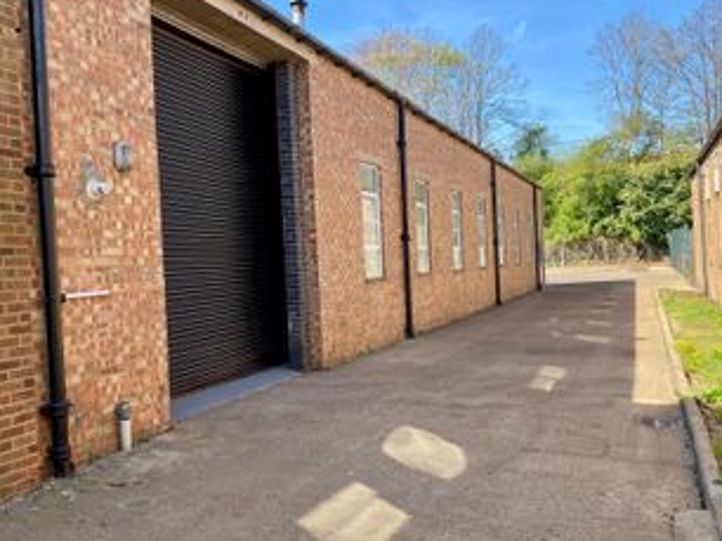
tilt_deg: -1.1
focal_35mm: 34
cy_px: 281
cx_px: 319
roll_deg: +2.8
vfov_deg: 41.7
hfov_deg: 53.9
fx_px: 709
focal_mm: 4.25
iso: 32
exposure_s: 1/733
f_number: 1.8
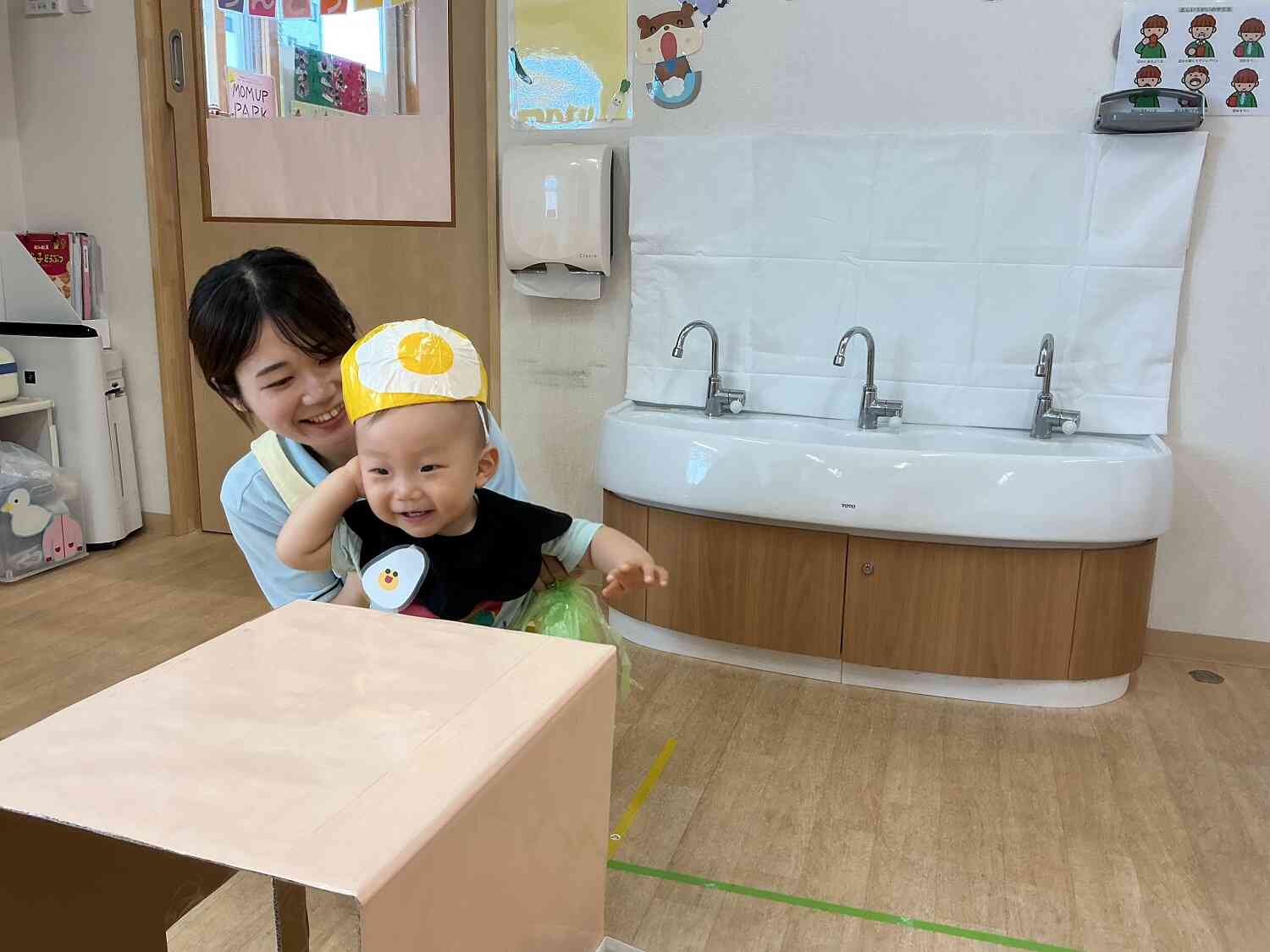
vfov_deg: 48.2
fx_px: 1064
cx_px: 635
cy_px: 476
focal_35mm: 29
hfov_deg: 61.7
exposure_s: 1/120
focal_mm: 3
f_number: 1.8
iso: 50
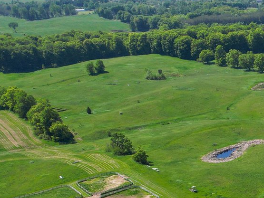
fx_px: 595
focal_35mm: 78
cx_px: 415
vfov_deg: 17.6
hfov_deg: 20.7
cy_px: 266
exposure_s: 1/2000
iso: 110
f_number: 2.8
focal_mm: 8.38
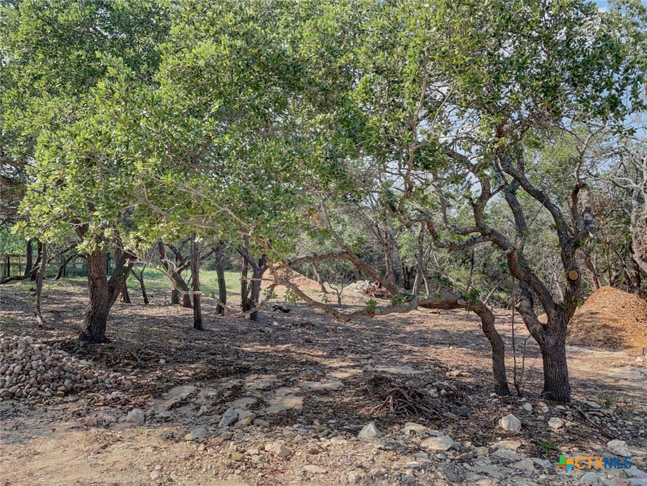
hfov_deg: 67.3
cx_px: 324
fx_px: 486
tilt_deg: +1.7
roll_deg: +1.3
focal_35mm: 26
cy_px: 243
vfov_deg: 53.1
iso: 50
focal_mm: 4.2
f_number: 1.6
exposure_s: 1/1261
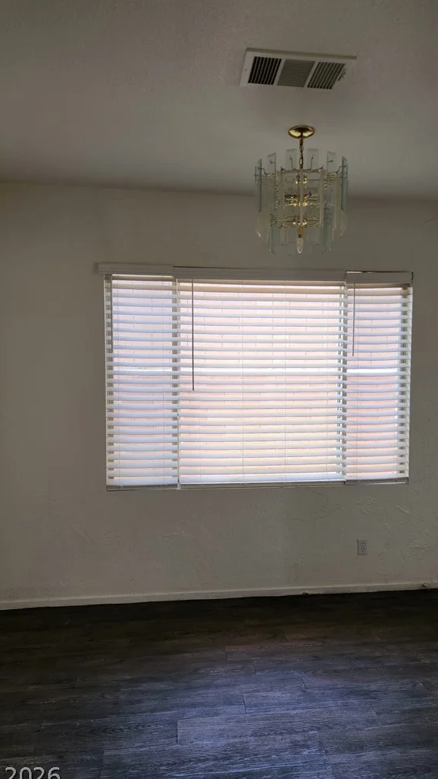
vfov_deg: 71.9
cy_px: 390
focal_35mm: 26
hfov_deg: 44.3
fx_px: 537
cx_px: 250
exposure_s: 1/180
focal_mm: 5.4
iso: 40
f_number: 1.8
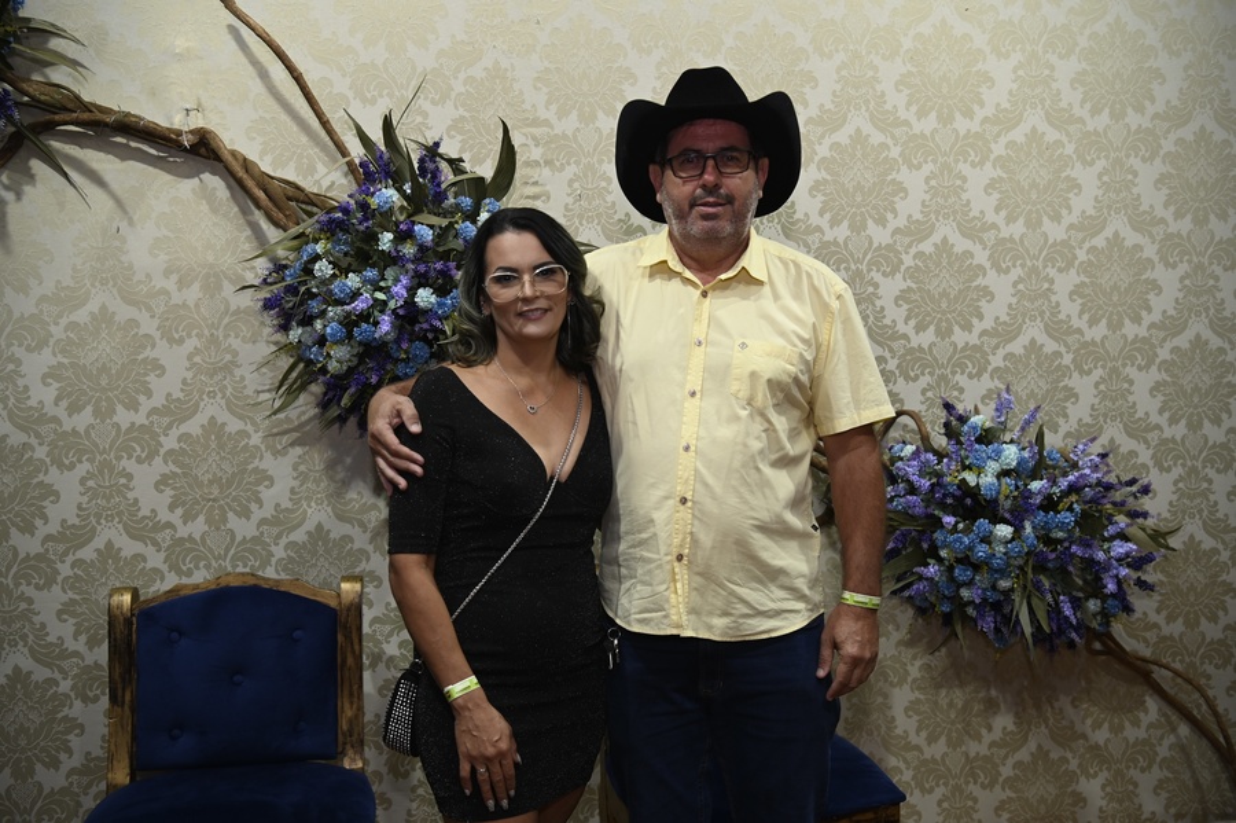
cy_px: 412
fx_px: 1304
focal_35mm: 38
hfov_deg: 50.7
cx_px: 618
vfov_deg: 35.0
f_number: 4
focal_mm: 38
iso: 280
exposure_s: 1/60
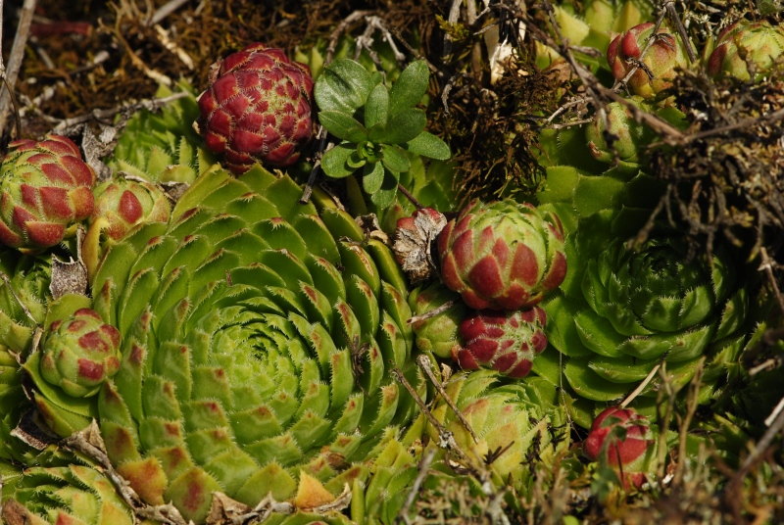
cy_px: 262
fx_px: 2781
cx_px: 392
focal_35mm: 128
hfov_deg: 16.0
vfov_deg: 10.8
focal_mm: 85
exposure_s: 1/320
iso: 200
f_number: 13
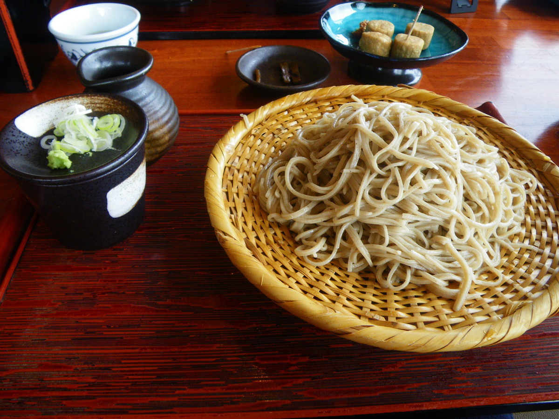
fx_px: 452
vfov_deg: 49.7
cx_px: 280
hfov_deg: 63.4
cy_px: 210
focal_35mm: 28
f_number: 3.5
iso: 160
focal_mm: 5
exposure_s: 1/50
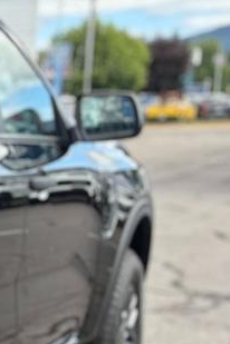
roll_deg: -0.6
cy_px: 281
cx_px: -390
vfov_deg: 18.1
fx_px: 1073
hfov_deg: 10.0
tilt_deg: -8.1
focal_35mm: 112
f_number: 1.6
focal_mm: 5.96
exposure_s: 1/840
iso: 64
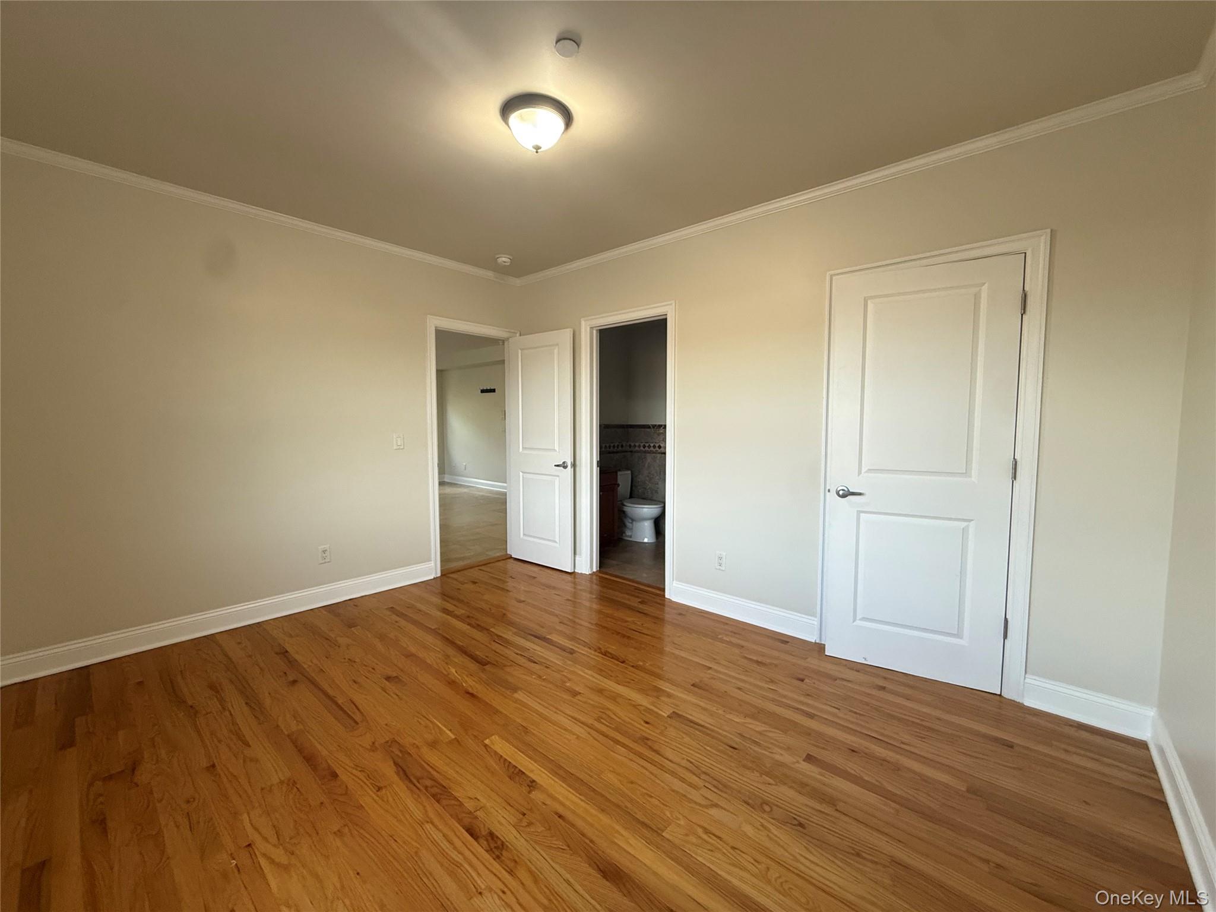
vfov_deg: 85.7
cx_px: 608
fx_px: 492
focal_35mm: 14
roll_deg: -0.1
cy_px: 456
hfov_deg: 102.1
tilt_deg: -4.2
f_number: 2.2
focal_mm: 2.22
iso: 200
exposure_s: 1/99
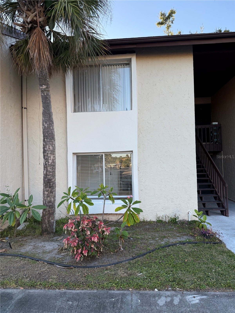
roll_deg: +1.3
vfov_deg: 71.6
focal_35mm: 24
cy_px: 156
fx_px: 217
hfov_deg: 56.8
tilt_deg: +3.8
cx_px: 118
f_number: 1.78
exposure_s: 1/796
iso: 100
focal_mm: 6.76
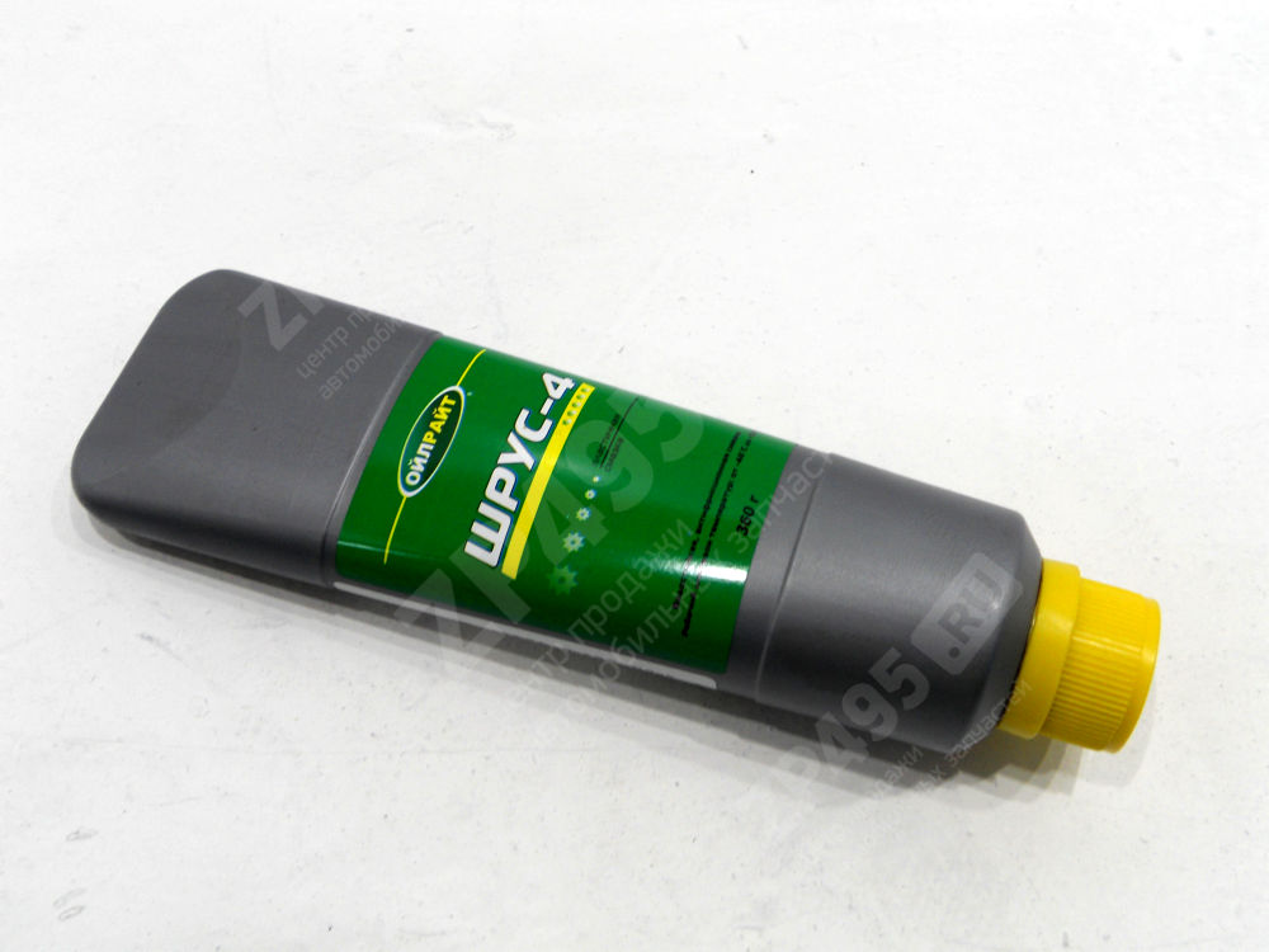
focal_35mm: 32
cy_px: 476
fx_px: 1173
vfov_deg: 44.2
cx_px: 634
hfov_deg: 56.8
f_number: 3.5
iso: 80
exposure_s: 1/30
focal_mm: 5.8
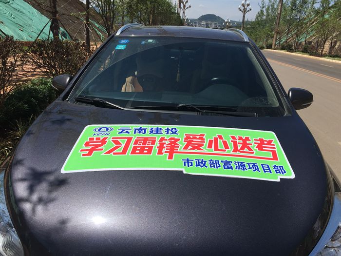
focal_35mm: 29
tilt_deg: -18.1
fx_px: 286
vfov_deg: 48.2
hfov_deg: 61.7
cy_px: 128
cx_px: 170
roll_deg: -5.5
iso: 32
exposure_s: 1/2825
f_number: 2.2
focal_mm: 4.15
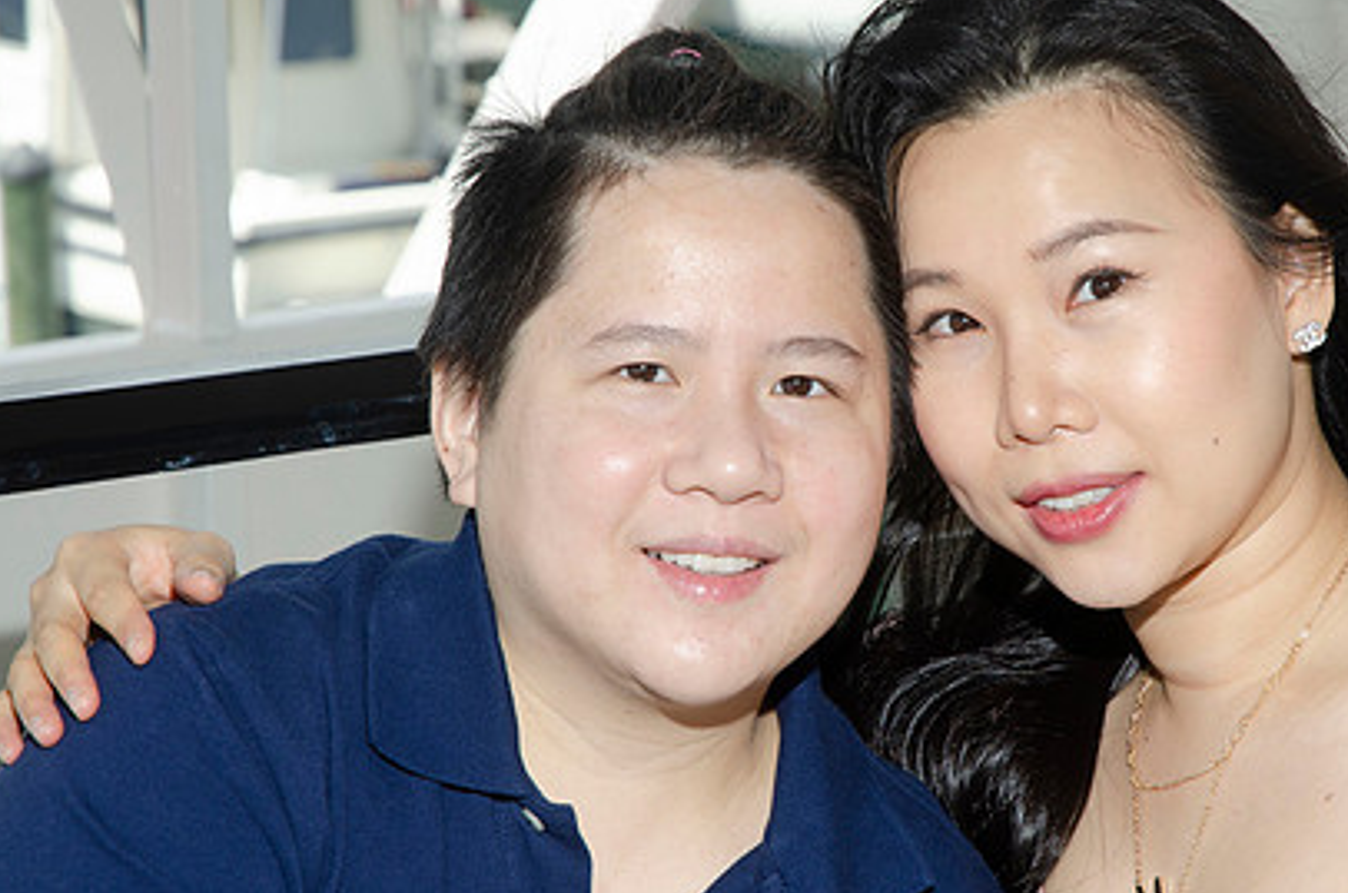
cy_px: 425
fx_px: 5606
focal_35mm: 150
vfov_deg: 9.1
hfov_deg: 13.7
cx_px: 867
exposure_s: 1/250
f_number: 8
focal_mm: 70
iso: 200
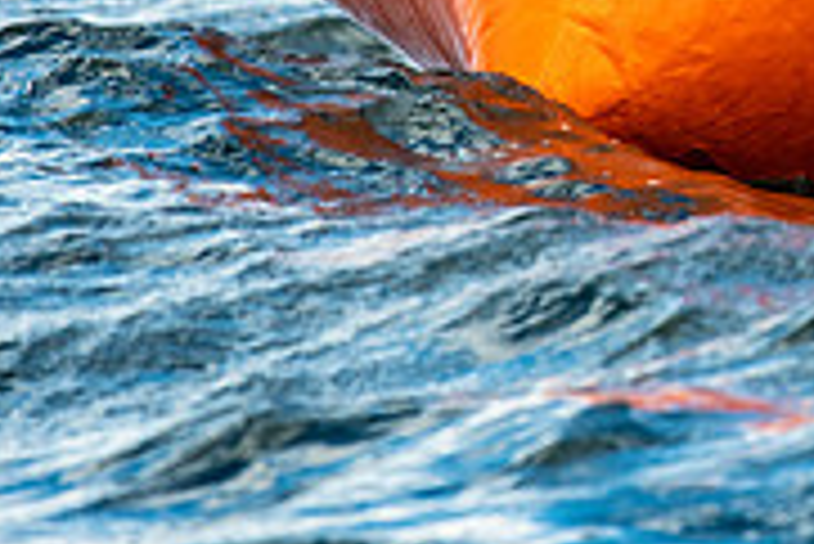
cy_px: -290
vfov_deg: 1.0
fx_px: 32608
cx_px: 1264
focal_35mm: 1441
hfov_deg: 1.4
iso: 320
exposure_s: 1/1250
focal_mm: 300
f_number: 5.6
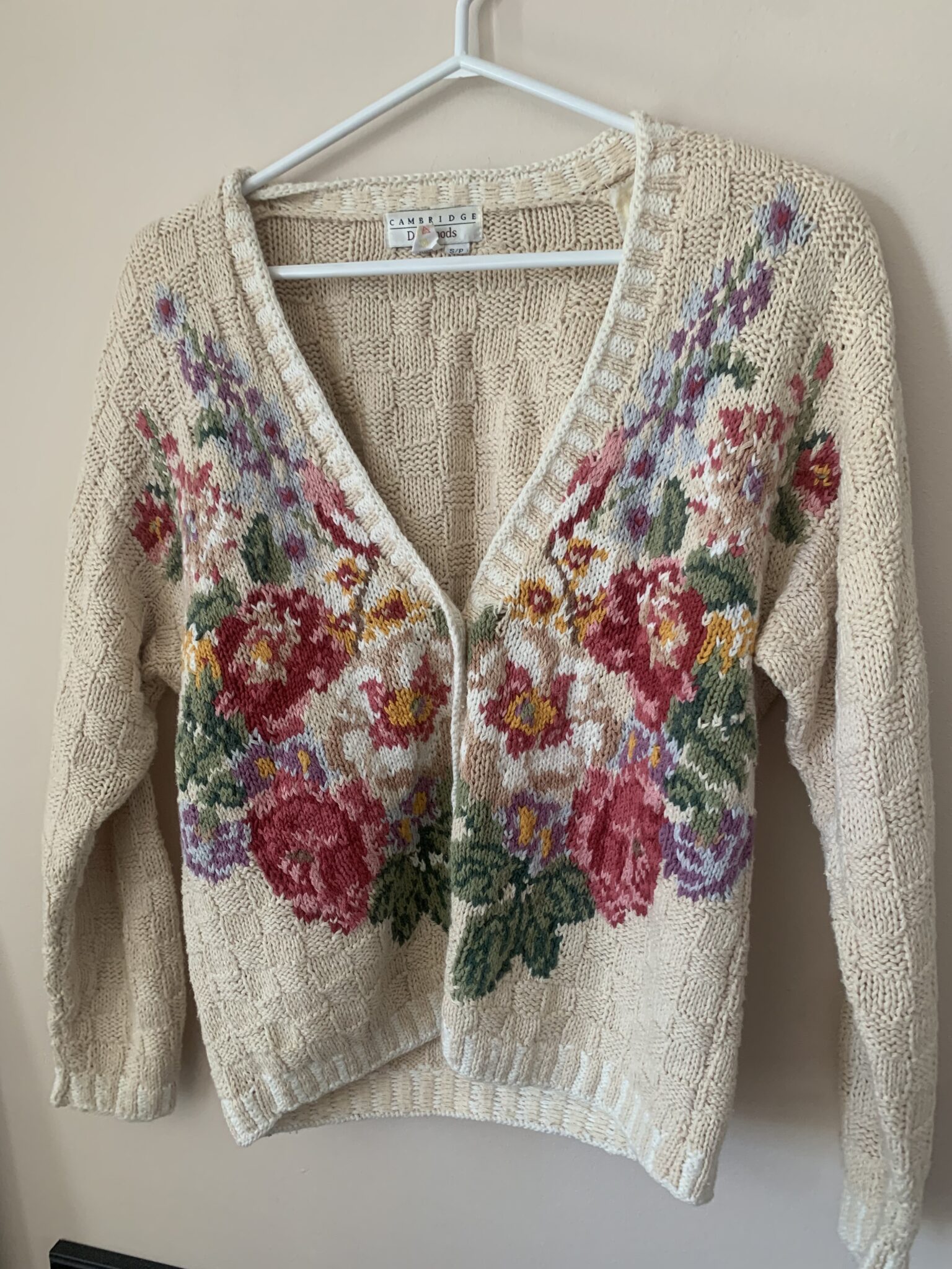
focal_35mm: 26
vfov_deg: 67.3
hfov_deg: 53.1
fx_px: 953
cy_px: 634
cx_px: 476
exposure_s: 1/60
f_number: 1.8
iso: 125
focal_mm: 4.25
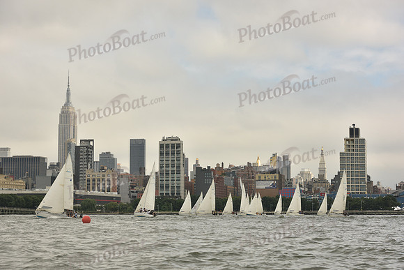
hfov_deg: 27.0
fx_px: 842
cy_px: 135
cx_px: 202
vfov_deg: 18.2
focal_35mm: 75
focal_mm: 75
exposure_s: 1/1250
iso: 320
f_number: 8
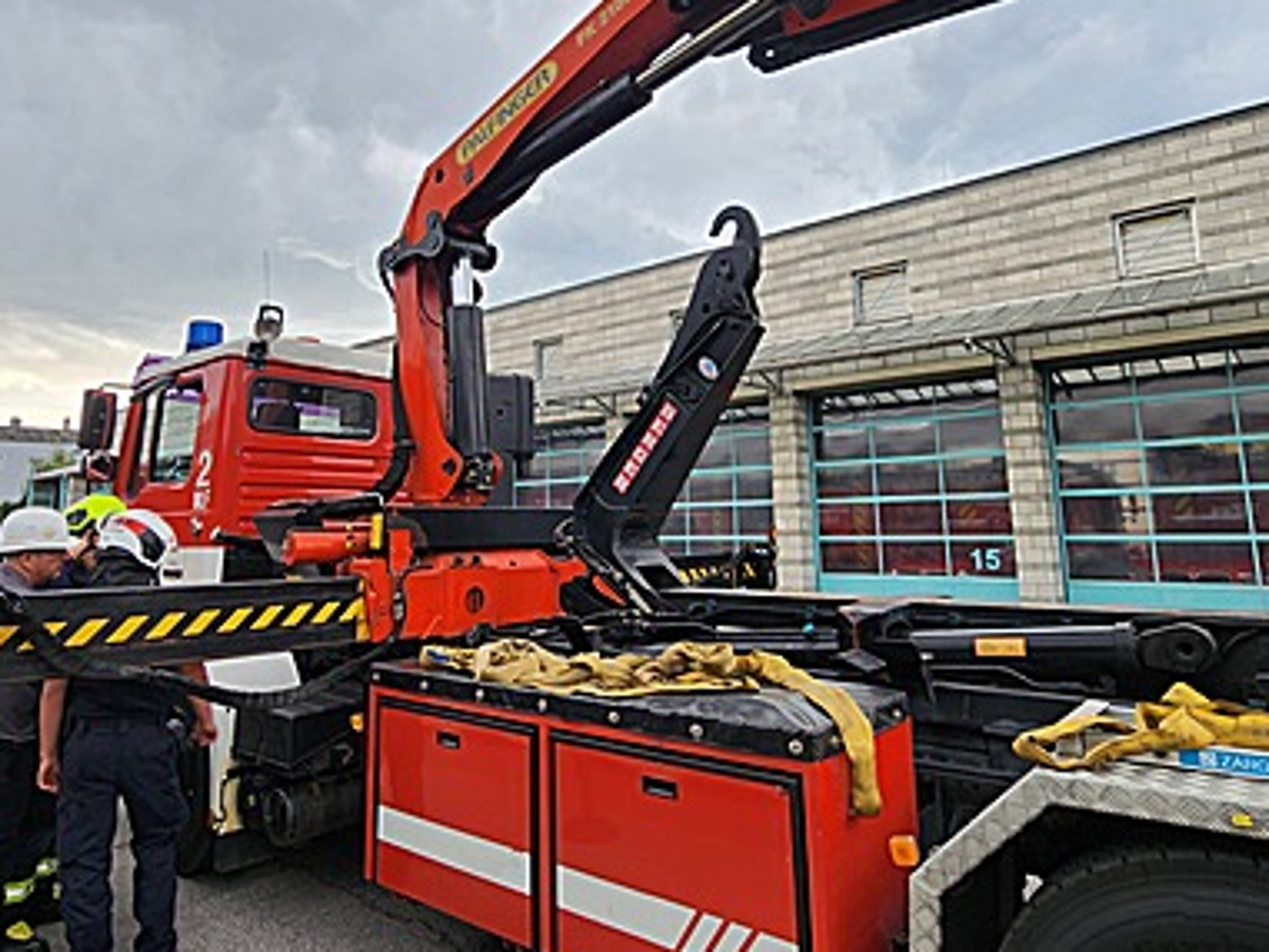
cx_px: 600
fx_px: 770
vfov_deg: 62.9
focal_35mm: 21
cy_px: 379
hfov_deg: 78.9
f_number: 2.2
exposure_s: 1/169
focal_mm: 2.2
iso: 50
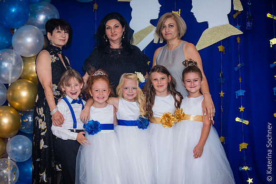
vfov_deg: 17.5
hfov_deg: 26.0
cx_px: 138
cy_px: 92
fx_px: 598
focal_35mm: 78
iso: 320
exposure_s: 1/200
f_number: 3.5
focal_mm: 78
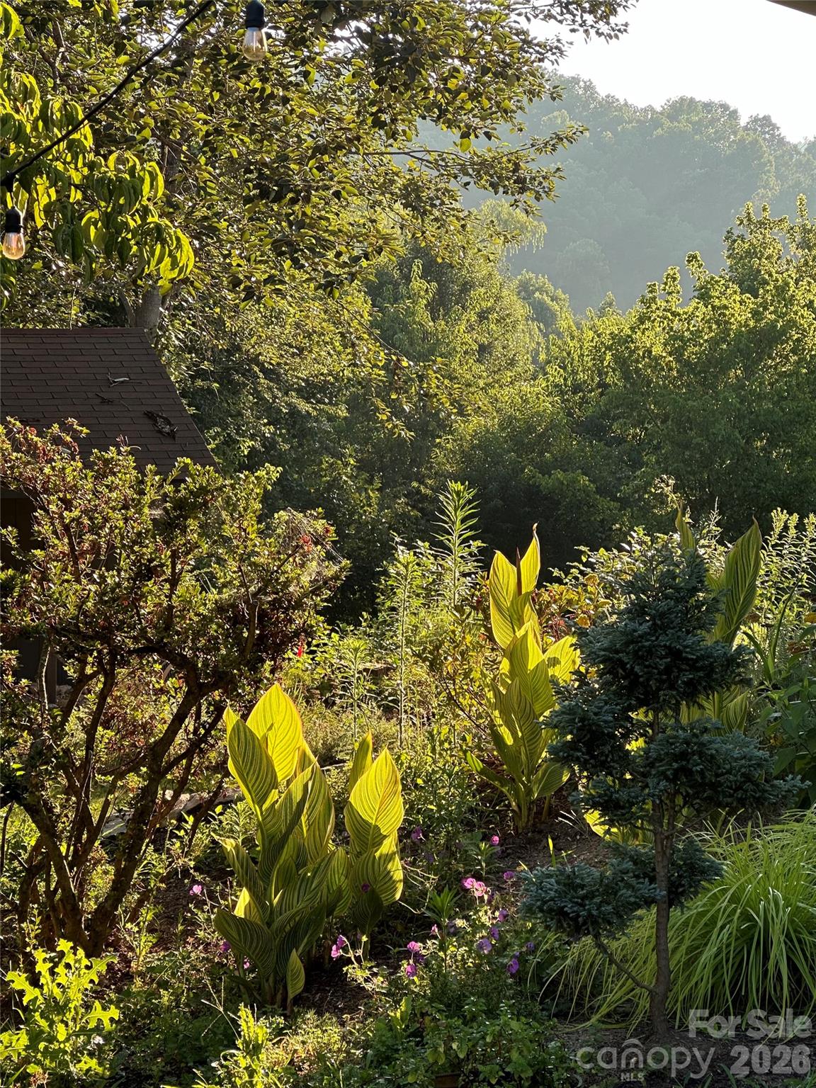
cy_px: 544
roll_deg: -1.0
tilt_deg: -6.0
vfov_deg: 25.3
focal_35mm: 77
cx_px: 408
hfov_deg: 19.1
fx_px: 2420
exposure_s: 1/99
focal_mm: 9
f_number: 2.8
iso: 32
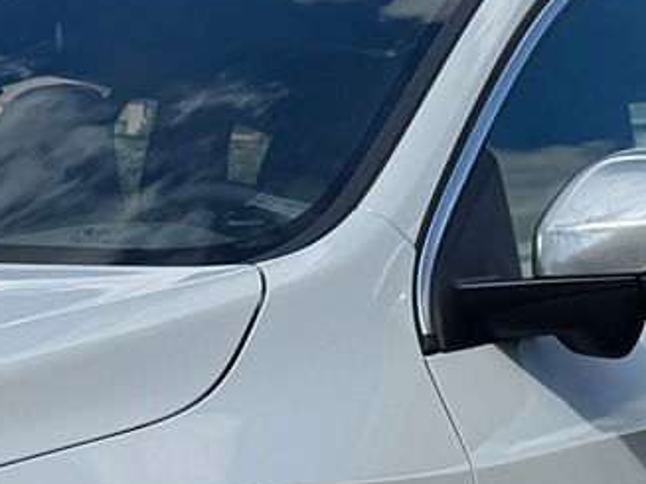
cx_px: -344
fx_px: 2761
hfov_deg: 12.6
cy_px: 678
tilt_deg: -8.0
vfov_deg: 9.8
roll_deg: +0.1
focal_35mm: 148
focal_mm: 6.76
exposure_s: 1/5814
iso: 80
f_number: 1.78
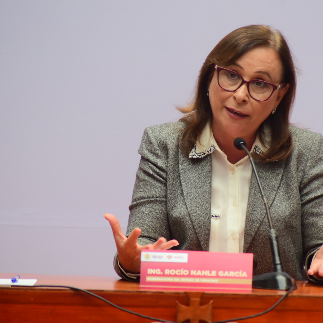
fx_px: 4318
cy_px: 159
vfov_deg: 4.3
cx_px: 232
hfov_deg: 4.3
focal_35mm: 409
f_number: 5.6
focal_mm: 300
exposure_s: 1/400
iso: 1000
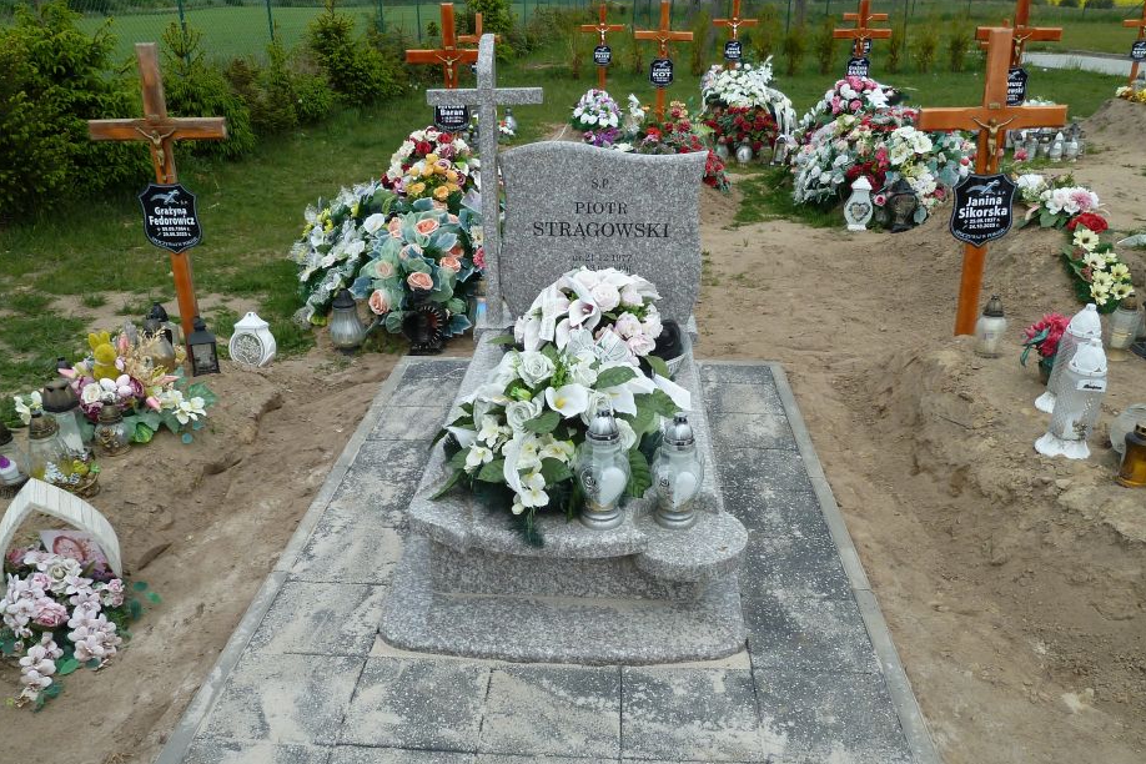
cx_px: 553
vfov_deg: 44.6
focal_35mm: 29
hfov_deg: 63.6
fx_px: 923
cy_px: 473
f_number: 4
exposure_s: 1/400
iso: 80
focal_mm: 4.1
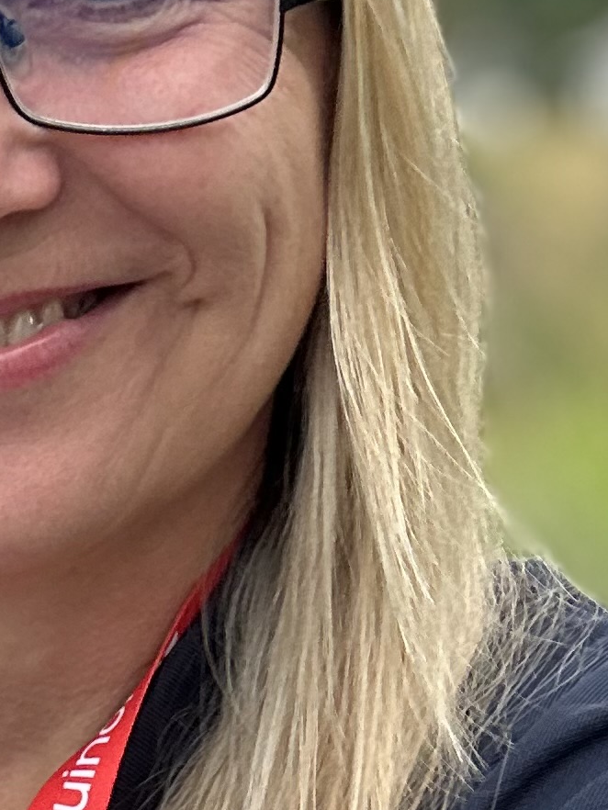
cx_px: -17
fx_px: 2458
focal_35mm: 105
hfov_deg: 13.9
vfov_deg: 18.7
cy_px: 517
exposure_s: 1/176
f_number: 1.9
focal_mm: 2.69
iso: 25
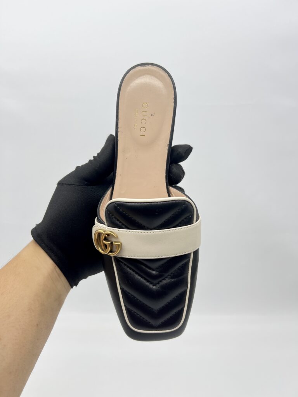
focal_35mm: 26
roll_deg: +0.5
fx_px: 298
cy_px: 198
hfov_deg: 53.1
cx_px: 149
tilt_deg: -12.6
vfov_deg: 67.3
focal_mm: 5.7
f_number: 1.5
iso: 32
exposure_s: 1/114
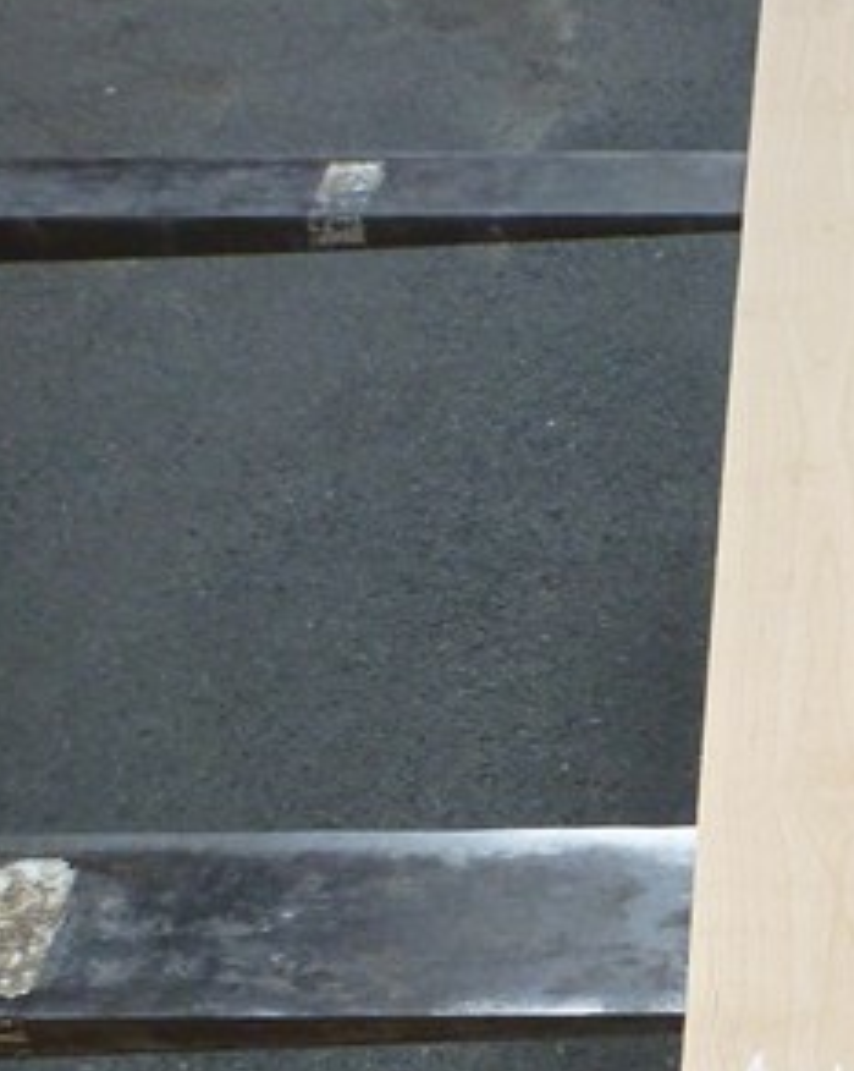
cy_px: 961
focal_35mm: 60
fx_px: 1899
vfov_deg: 30.1
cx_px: 836
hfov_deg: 24.3
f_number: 3.3
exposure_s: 1/320
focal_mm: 4.9
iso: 400
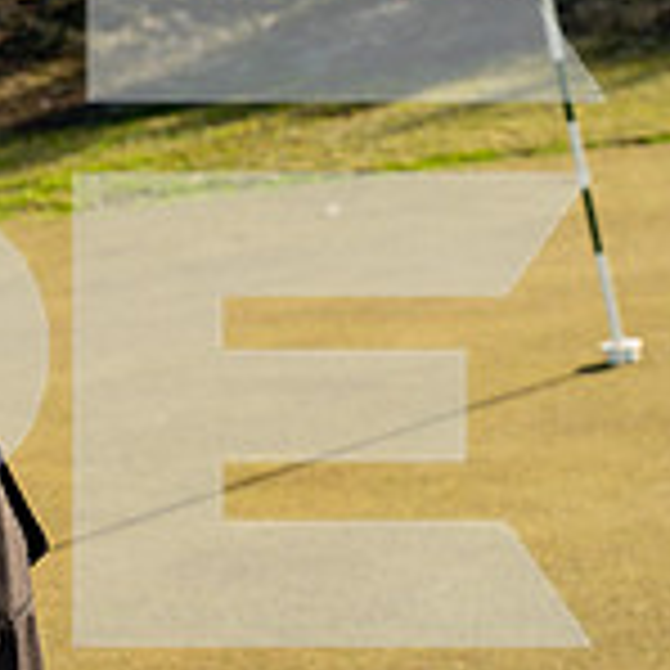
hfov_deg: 10.2
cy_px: -133
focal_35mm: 162
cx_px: -540
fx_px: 3547
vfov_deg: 10.6
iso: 100
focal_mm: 49
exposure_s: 1/250
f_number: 8
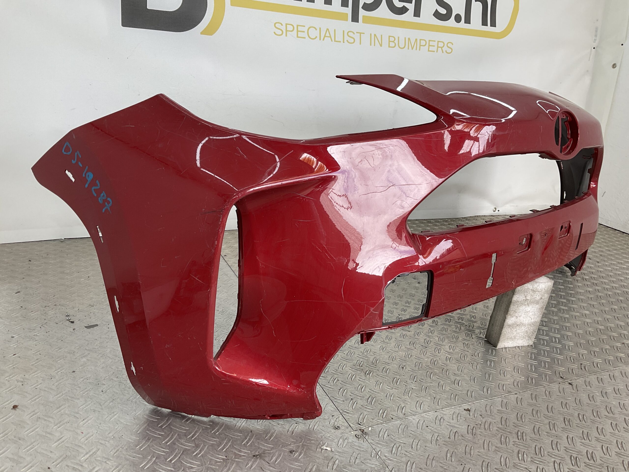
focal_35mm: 29
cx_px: 314
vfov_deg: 48.2
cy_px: 236
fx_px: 527
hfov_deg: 61.7
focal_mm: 3
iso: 16
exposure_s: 1/149
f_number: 1.8
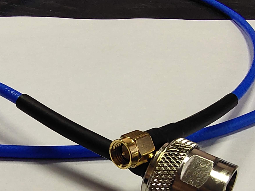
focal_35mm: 50
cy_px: 152
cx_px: 102
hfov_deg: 38.0
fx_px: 368
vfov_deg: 28.5
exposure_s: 1/50
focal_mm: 1.66
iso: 196
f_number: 2.2
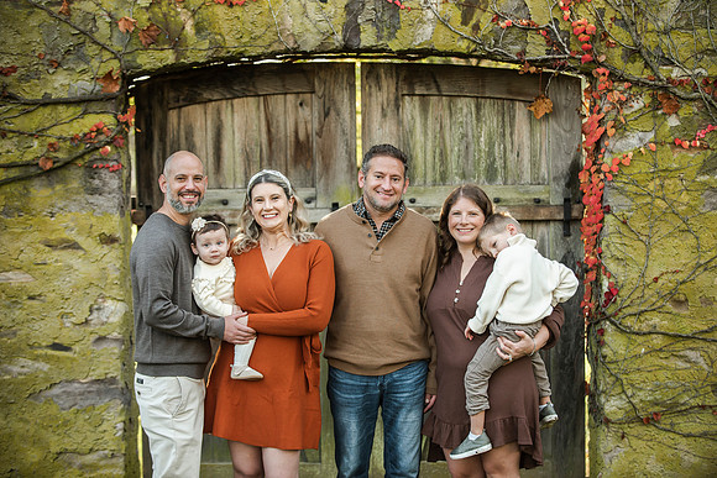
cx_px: 374
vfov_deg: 15.2
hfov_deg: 22.7
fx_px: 1788
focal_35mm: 90
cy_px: 229
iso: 800
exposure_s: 1/1000
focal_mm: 86
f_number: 2.8
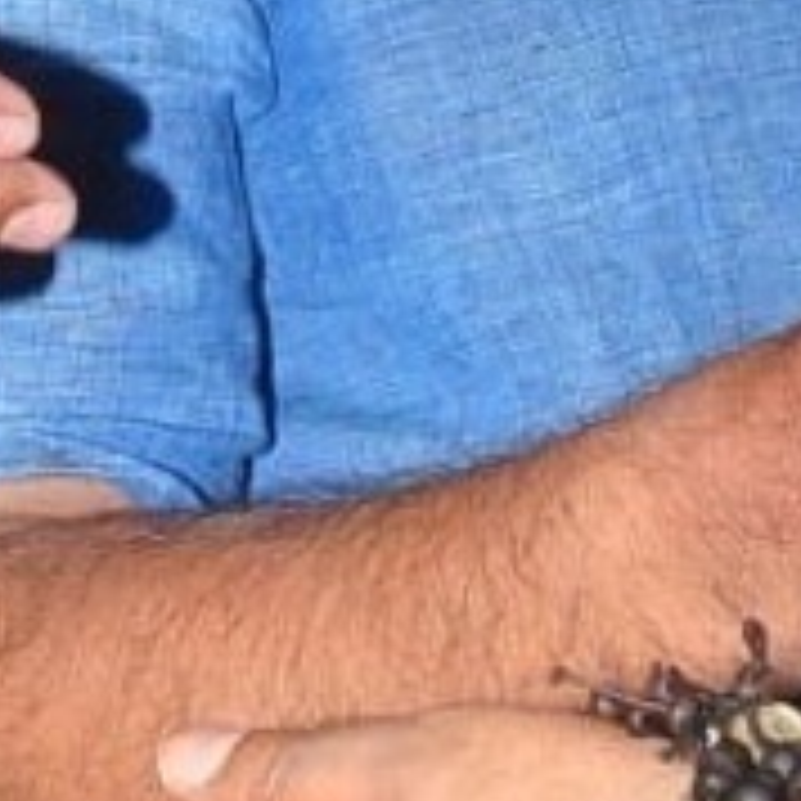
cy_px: 1053
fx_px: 7103
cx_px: 1490
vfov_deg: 6.4
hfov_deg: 6.3
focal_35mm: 271
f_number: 11
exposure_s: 1/125
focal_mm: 21
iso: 500
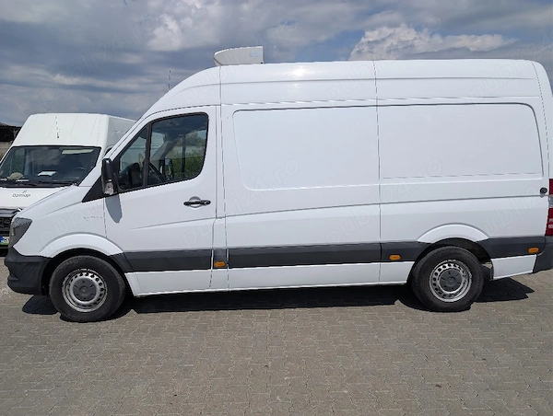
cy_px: 208
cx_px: 276
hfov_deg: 71.5
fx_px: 384
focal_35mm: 24
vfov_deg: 57.0
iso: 23
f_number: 1.68
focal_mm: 6.9
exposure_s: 1/2500
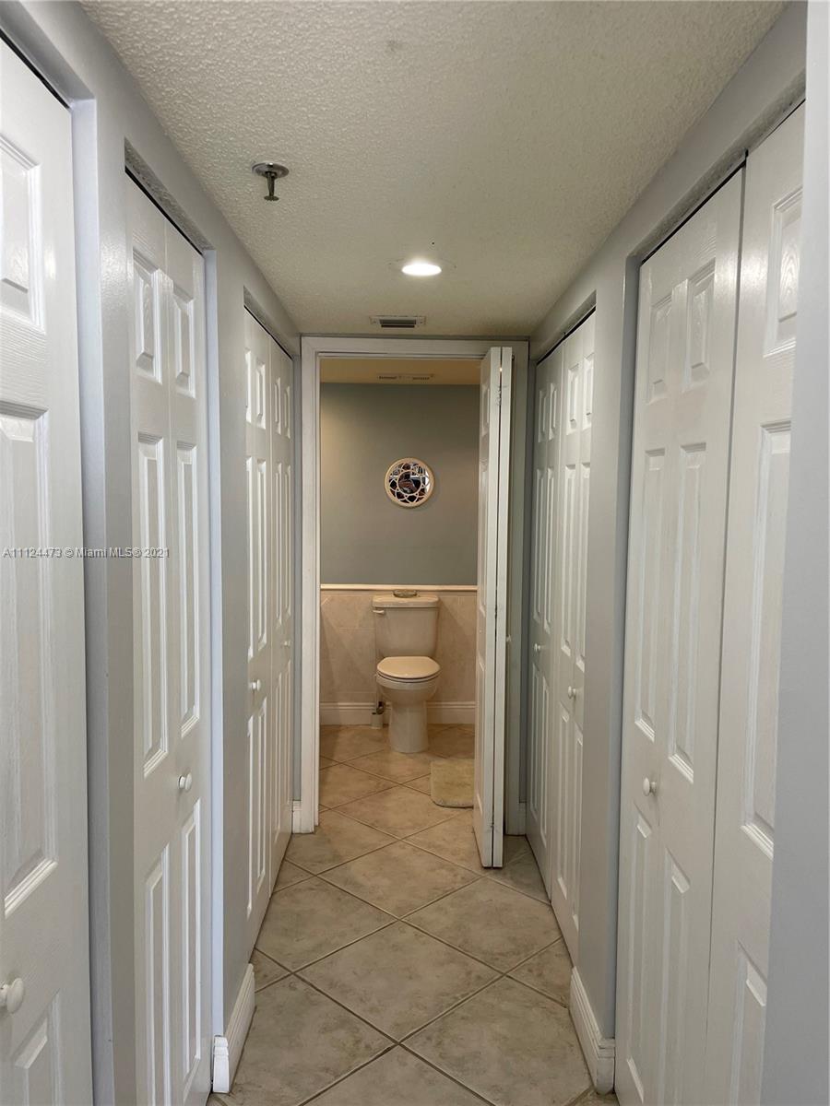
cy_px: 553
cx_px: 415
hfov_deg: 53.1
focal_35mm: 26
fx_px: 831
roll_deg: -0.5
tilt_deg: -4.6
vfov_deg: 67.3
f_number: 1.6
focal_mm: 4.2
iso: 64
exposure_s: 1/60
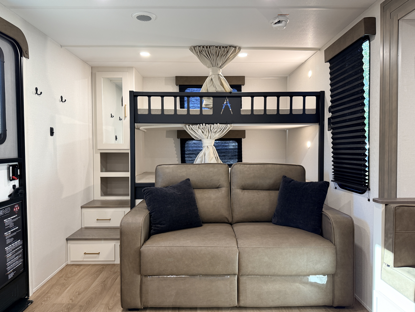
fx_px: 288
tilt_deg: -1.0
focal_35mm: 24
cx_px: 208
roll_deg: +0.4
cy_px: 156
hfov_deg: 71.6
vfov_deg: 56.8
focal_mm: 6.76
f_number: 1.78
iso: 250
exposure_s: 1/60
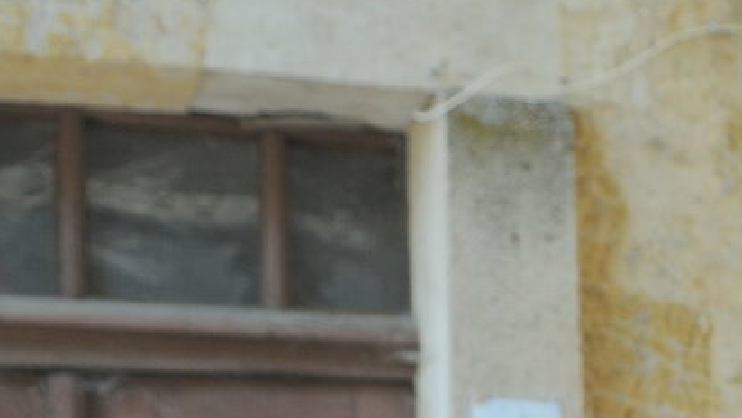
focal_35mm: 84
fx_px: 1653
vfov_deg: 13.4
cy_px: 662
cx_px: 767
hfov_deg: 24.0
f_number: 2.8
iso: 250
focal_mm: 18
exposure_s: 1/125
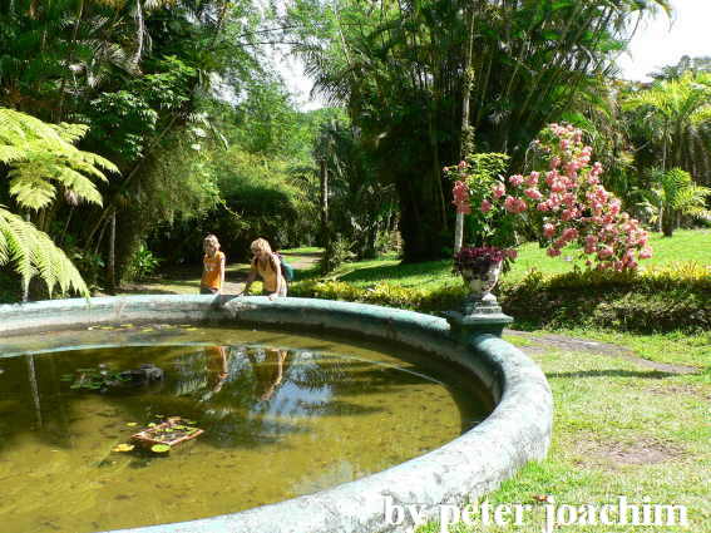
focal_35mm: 35
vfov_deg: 40.7
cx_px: 356
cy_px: 266
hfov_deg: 52.6
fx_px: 719
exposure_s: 1/160
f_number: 4
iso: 64
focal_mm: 6
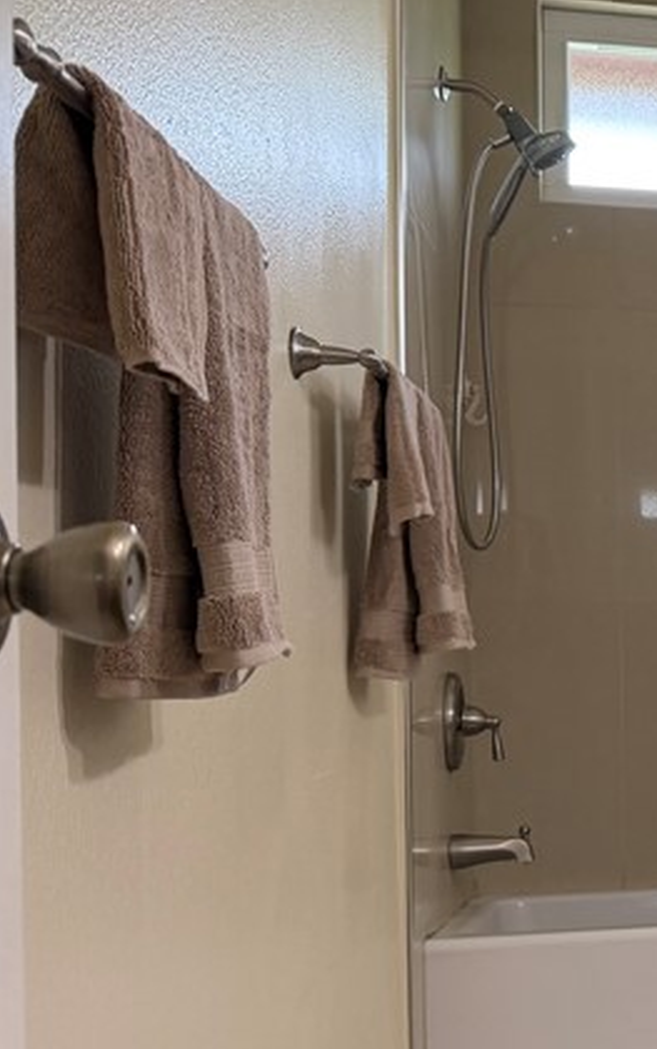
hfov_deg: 16.7
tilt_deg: +0.3
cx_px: 1252
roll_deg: +1.4
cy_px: 629
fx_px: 1774
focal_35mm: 62
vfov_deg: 32.9
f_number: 1.78
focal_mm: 6.76
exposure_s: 1/60
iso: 125
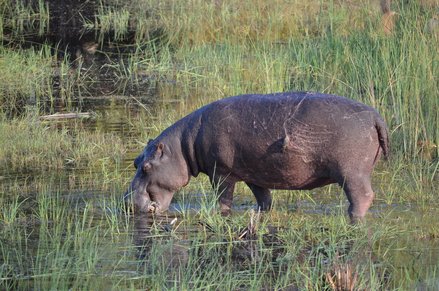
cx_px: 220
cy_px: 146
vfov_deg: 3.8
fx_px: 4381
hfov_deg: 5.7
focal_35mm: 360
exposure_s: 1/500
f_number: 5.3
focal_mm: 240
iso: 400
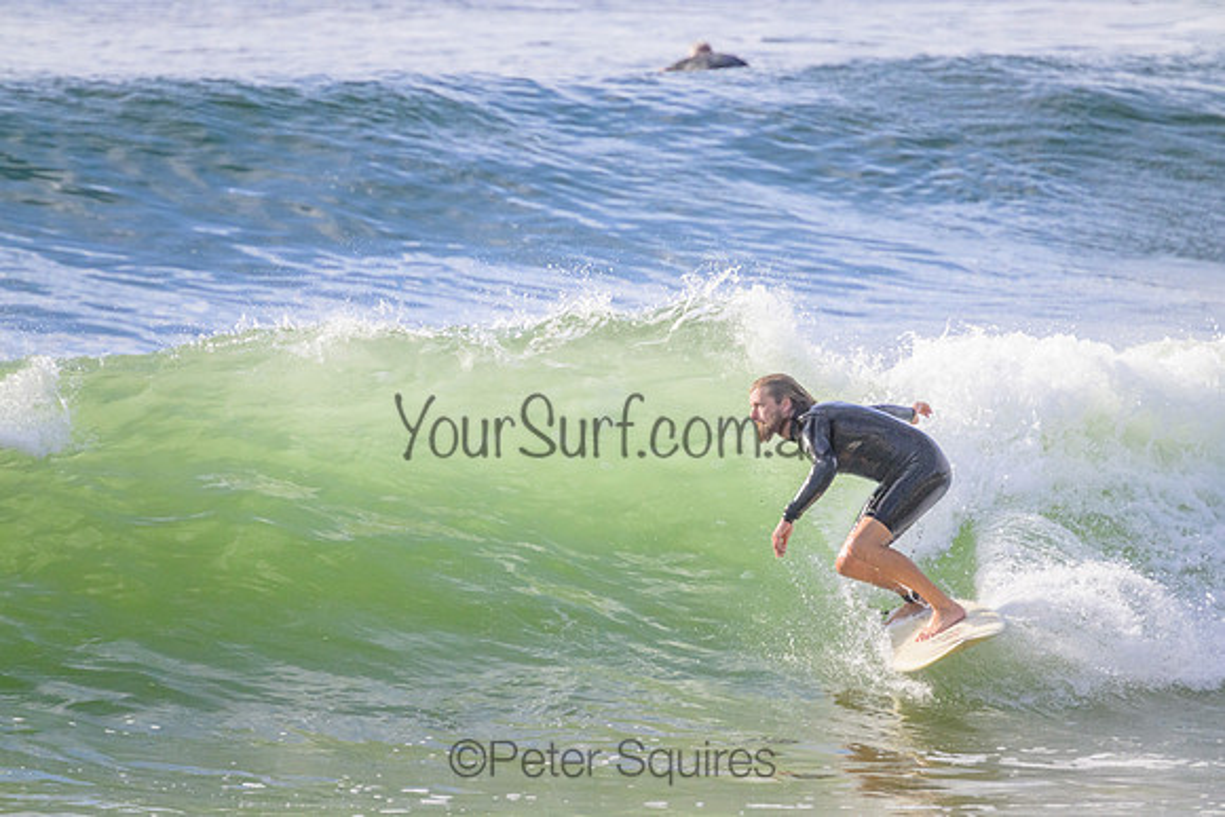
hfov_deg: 2.6
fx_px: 27227
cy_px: 408
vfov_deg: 1.7
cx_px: 612
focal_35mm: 800
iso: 1800
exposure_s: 1/2000
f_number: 11
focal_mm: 800
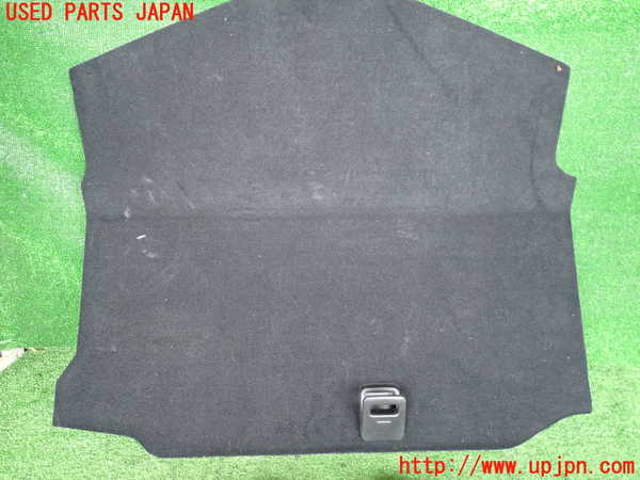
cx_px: 320
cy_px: 240
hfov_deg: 69.4
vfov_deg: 54.9
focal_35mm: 25
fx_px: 462
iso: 250
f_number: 2
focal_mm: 4.5
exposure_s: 1/30
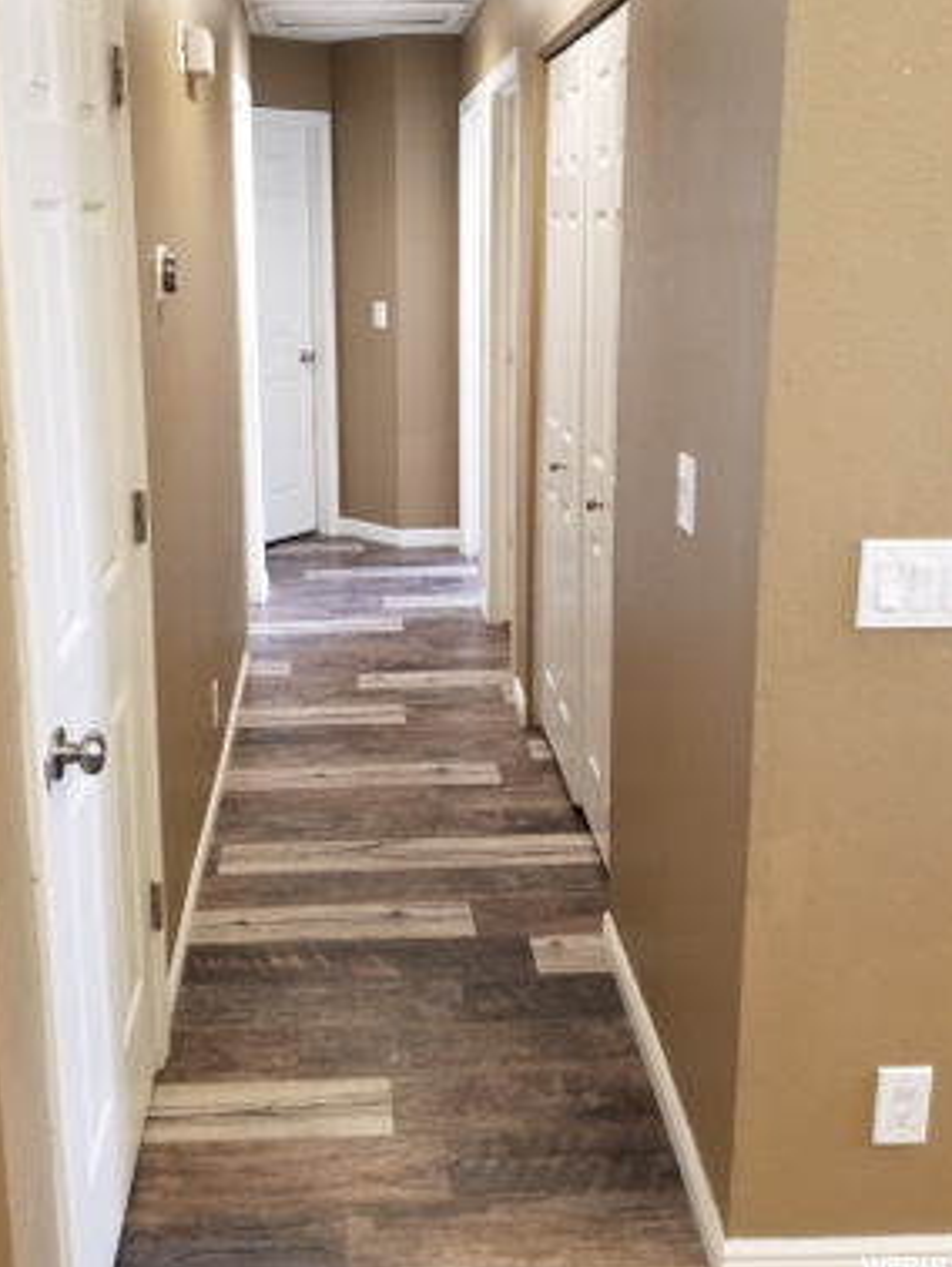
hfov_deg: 42.7
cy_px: 476
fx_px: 1209
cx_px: 365
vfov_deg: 54.7
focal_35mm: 33
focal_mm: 4.25
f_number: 1.7
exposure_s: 1/40
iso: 160
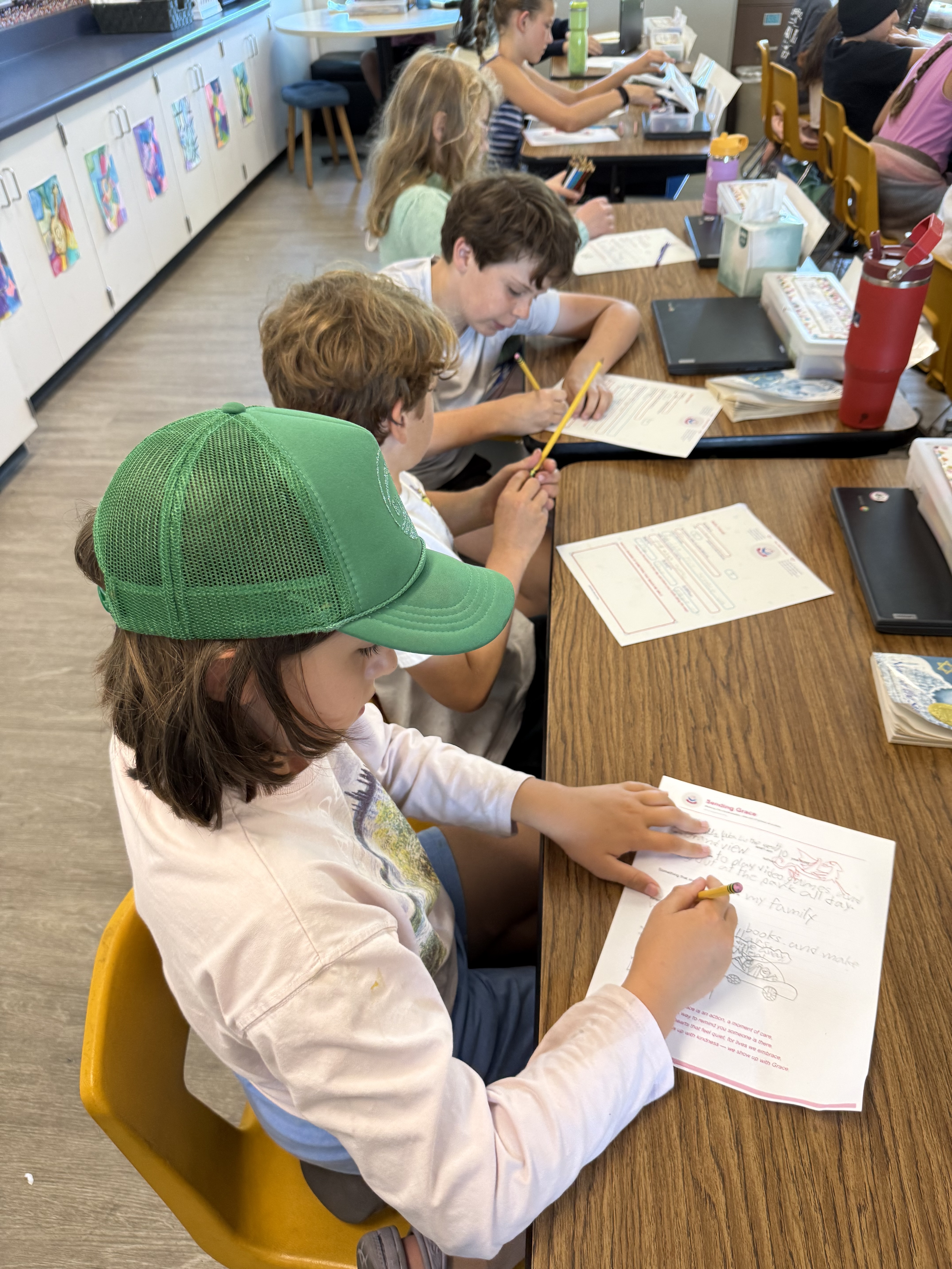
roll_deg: +2.9
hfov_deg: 56.8
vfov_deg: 71.6
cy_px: 634
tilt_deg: -40.4
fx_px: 880
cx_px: 476
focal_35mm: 24
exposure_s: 1/75
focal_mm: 6.76
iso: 160
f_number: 1.78
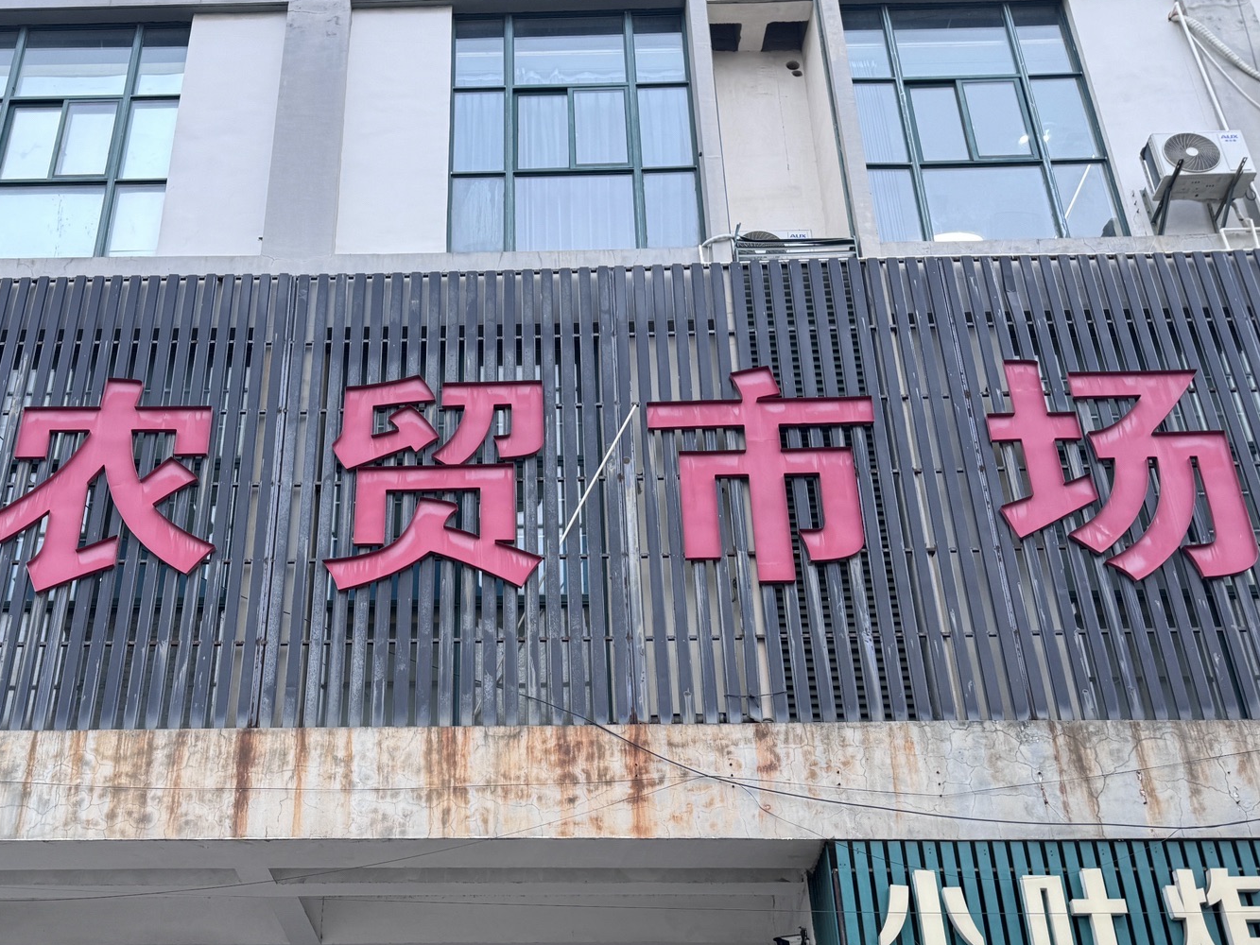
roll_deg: -0.1
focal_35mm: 36
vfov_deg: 38.7
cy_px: 696
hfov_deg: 50.9
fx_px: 1310
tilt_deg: +28.9
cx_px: 483
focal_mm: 6.86
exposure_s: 1/134
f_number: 1.78
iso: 50
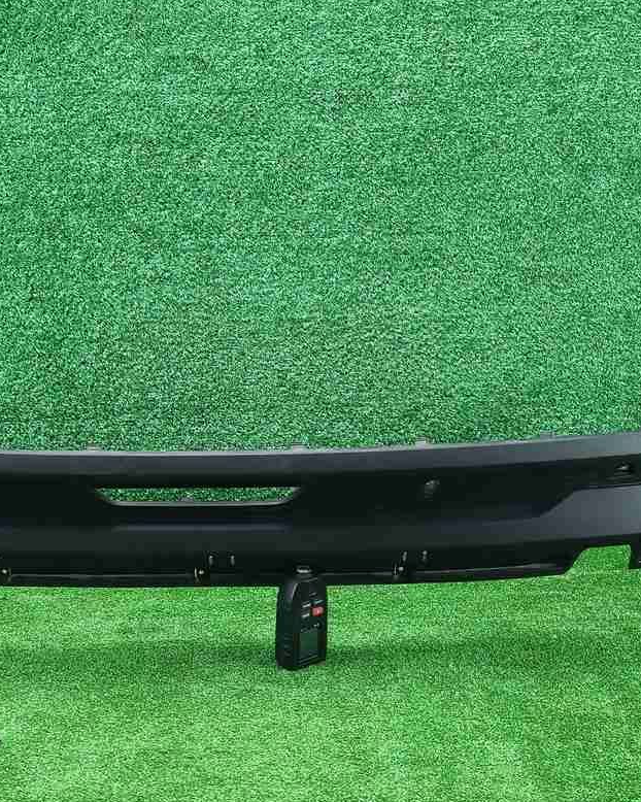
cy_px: 381
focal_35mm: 47
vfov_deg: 39.5
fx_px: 1115
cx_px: 243
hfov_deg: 31.9
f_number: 1.8
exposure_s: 1/50
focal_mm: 5.4
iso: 213
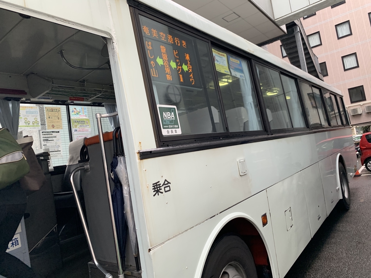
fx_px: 279
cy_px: 139
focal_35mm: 26
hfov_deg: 67.3
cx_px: 186
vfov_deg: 53.1
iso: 80
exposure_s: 1/121
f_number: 1.8
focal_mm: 4.25
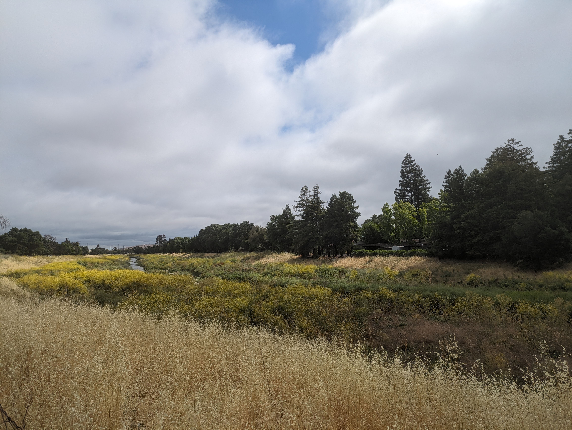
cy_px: 215
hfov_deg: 69.4
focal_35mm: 25
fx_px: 413
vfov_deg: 54.9
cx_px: 286
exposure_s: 1/3745
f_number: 1.89
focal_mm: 5.43
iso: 46
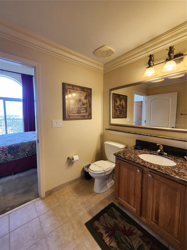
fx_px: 94
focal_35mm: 13
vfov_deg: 106.2
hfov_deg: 89.9
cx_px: 94
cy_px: 125
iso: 250
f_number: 2.2
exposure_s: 1/60
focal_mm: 2.2
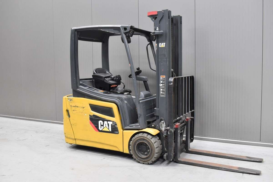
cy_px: 91
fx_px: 262
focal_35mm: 34
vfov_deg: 38.4
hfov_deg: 55.1
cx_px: 136
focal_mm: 23
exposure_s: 1/25
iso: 1600
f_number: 5.6
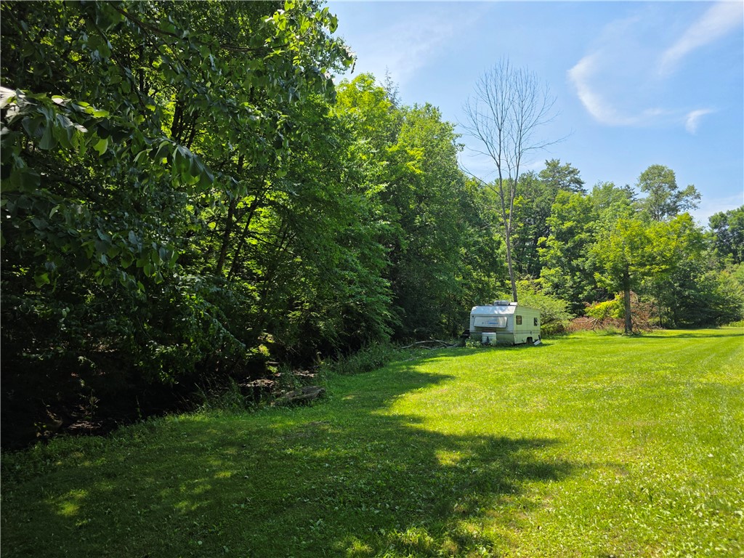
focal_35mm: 23
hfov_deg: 73.9
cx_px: 372
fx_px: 494
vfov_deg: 58.9
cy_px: 279
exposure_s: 1/3018
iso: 80
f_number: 1.7
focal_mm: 6.3
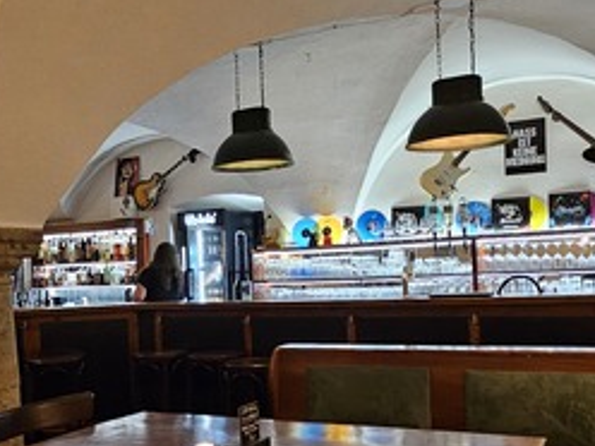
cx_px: 268
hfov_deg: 52.5
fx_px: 602
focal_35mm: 35
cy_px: 283
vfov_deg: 40.4
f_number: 2.2
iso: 640
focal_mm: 2.2
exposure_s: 1/25
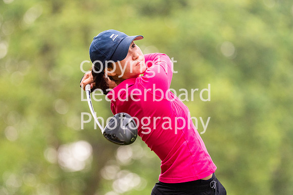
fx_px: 4288
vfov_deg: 2.6
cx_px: 135
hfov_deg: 3.9
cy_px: 81
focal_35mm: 527
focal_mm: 300
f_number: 4
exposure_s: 1/800
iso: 800
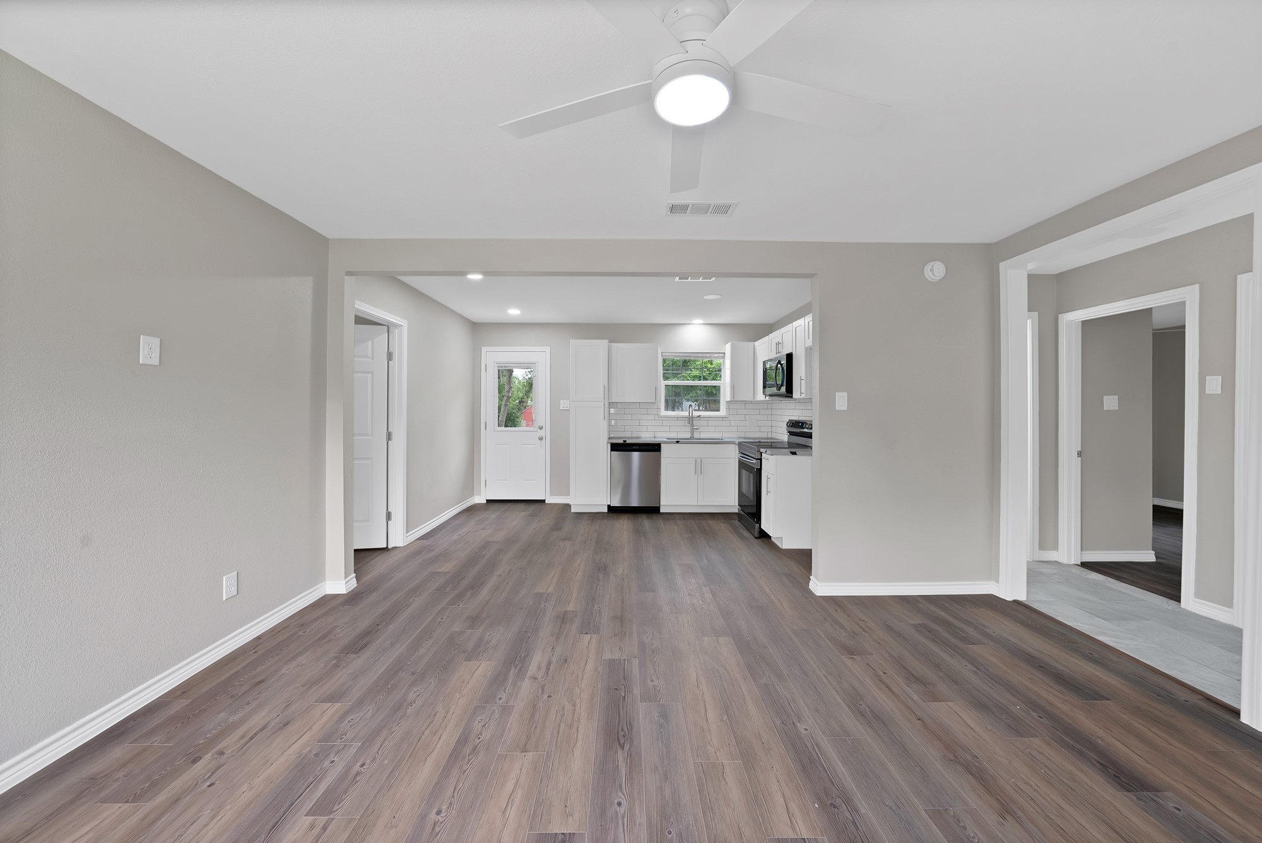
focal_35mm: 12
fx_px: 421
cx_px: 631
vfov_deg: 90.1
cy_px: 422
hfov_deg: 112.6
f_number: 9
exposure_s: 1/3
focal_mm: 12
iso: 640
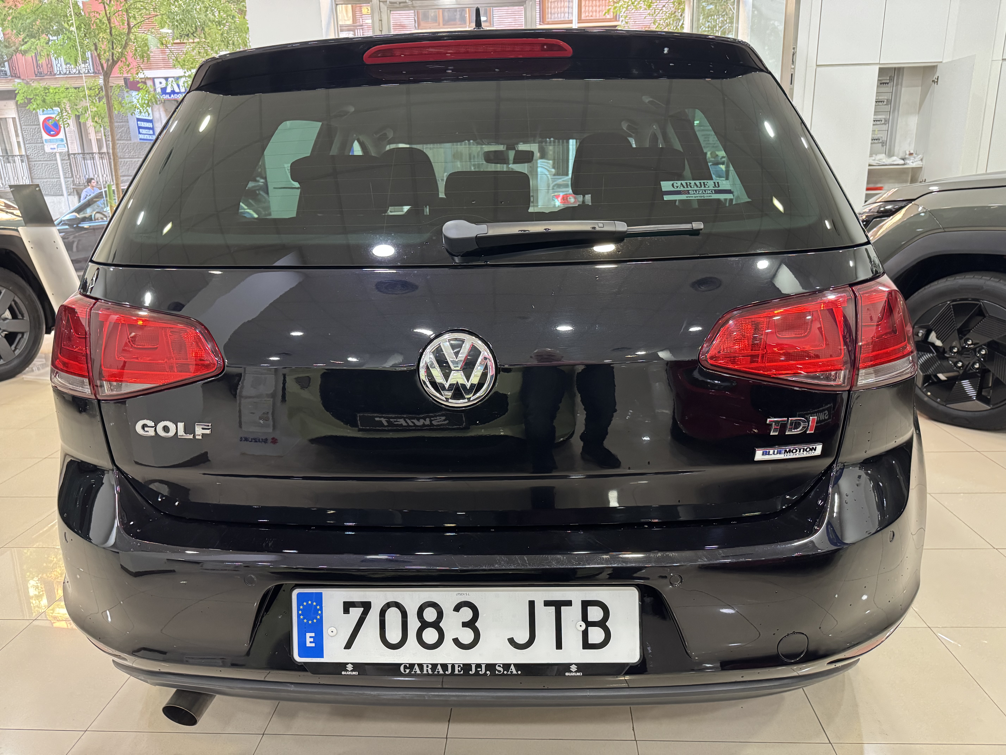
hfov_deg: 71.6
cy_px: 378
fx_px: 697
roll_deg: +2.6
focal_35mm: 24
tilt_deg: -15.7
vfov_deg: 56.8
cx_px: 503
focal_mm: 6.76
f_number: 1.78
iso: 800
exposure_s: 1/50
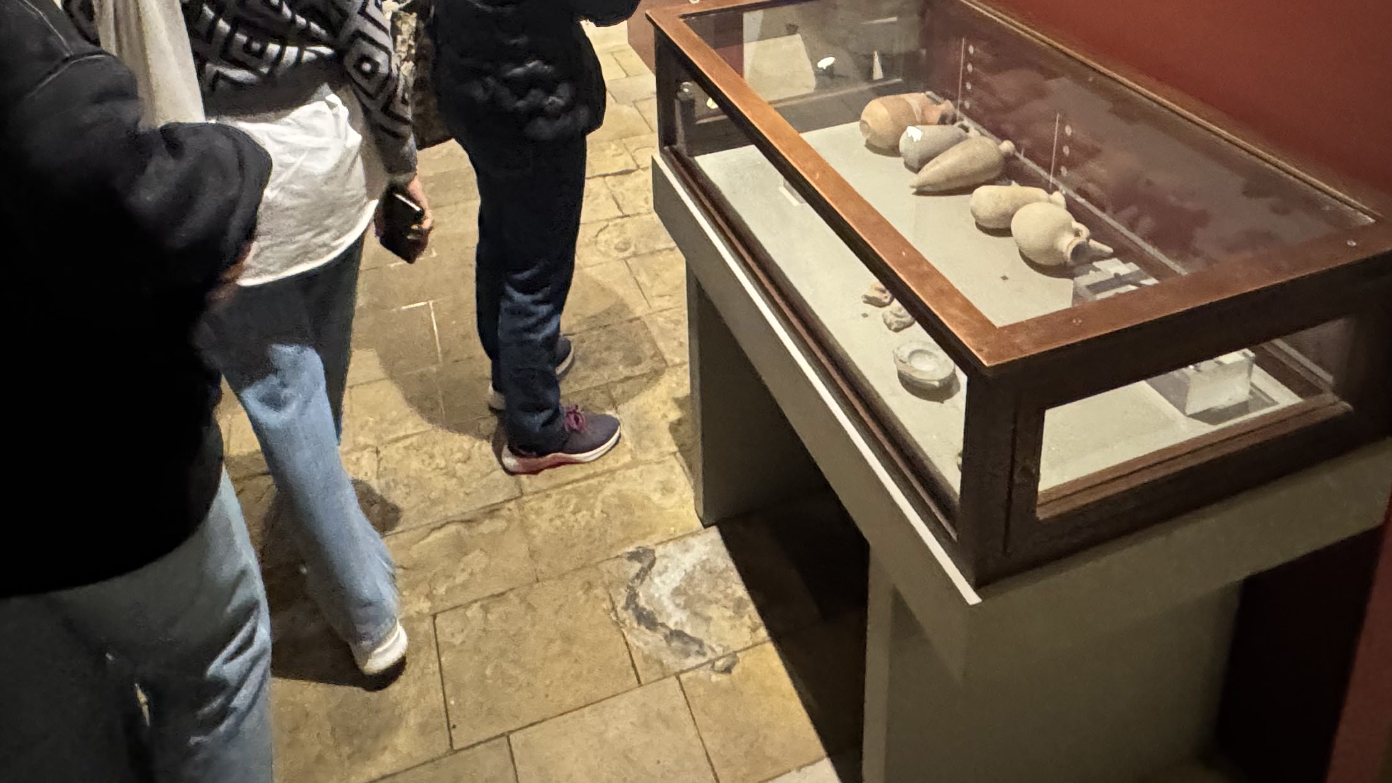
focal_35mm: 28
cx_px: 632
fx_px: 1033
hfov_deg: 67.8
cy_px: -39
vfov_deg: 36.3
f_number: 2.2
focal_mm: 2.22
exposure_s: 1/50
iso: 1000
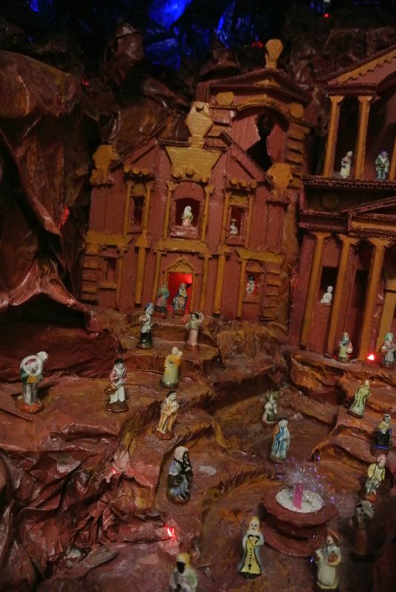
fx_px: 477
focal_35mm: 29
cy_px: 296
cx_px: 198
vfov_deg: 63.6
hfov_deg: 45.0
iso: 3200
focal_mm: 11
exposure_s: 1/60
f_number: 3.5
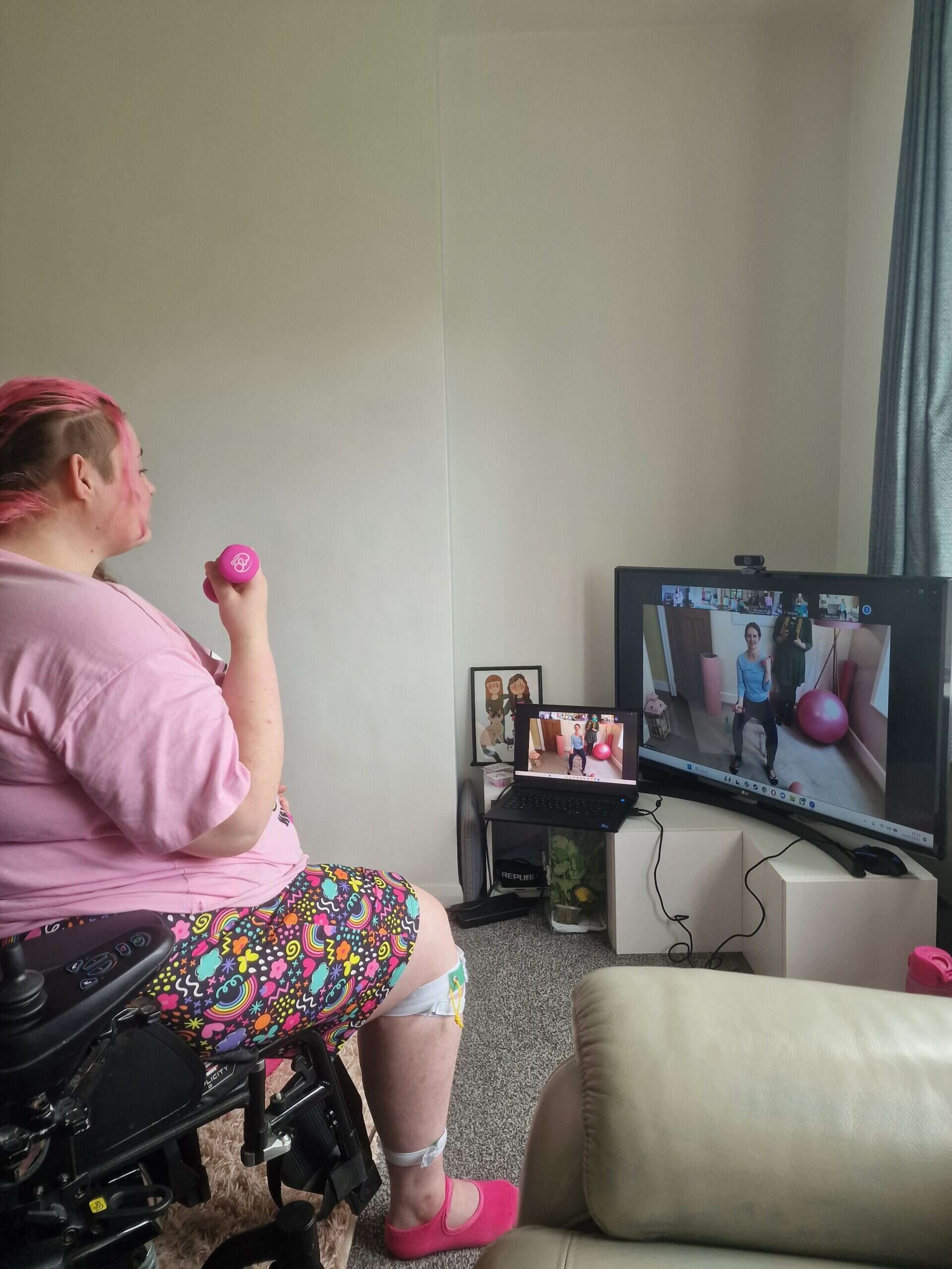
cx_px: 476
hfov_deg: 58.9
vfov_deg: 73.9
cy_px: 634
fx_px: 843
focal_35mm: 23
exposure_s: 1/120
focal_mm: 6.4
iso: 64
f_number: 1.8
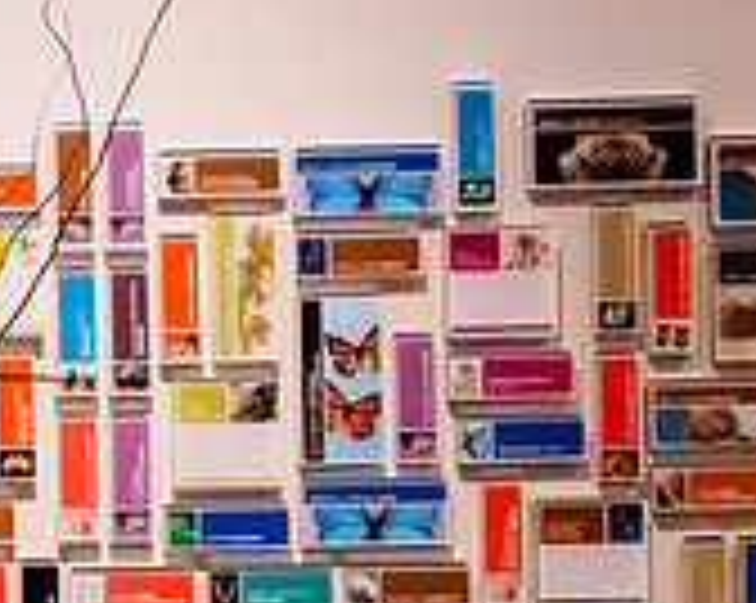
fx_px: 2637
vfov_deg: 12.8
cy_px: 685
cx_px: -741
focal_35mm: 118
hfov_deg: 13.9
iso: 2000
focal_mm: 28
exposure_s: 1/160
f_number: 4.5
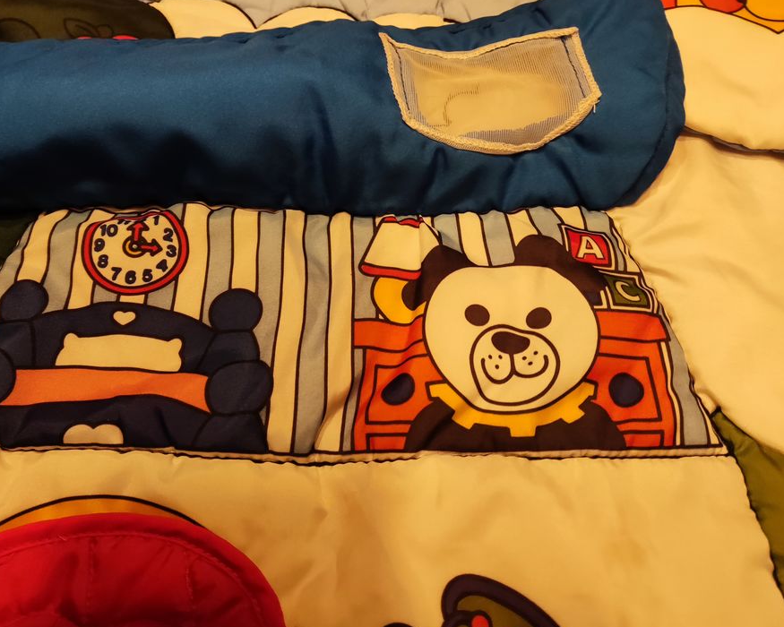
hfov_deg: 60.2
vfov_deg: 50.0
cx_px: 340
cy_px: 317
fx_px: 673
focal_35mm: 29
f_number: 1.79
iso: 409
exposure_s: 1/50
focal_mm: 4.74
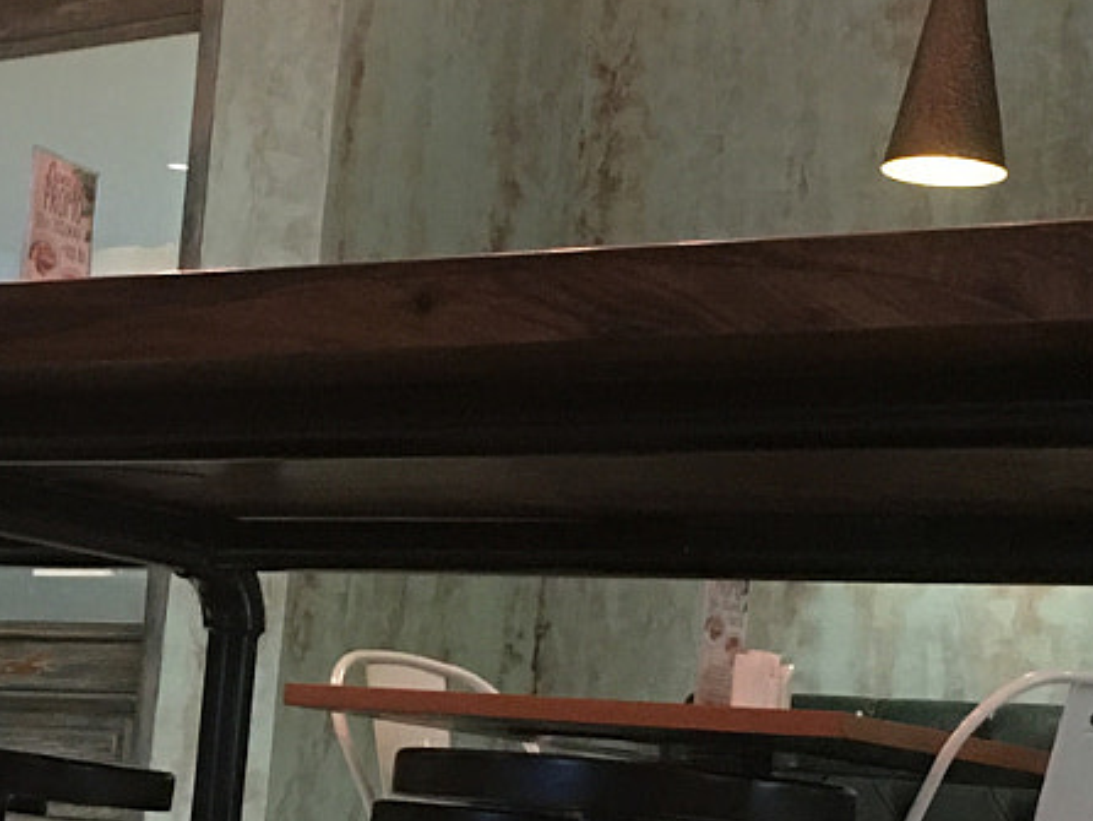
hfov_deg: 18.9
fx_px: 3286
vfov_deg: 14.2
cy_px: 615
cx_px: 402
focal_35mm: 104
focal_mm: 4.15
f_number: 2.2
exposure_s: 1/8
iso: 125
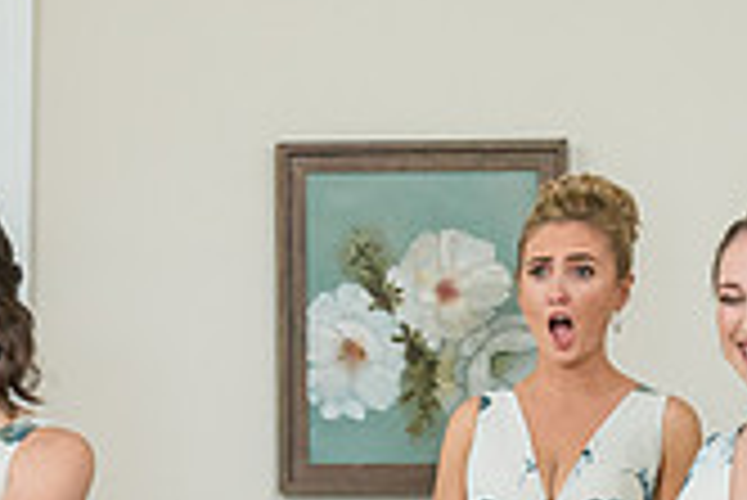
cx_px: -67
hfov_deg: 13.3
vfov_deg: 9.1
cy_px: 458
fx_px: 3136
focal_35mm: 151
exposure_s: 1/200
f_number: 5.6
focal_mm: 35
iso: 1250
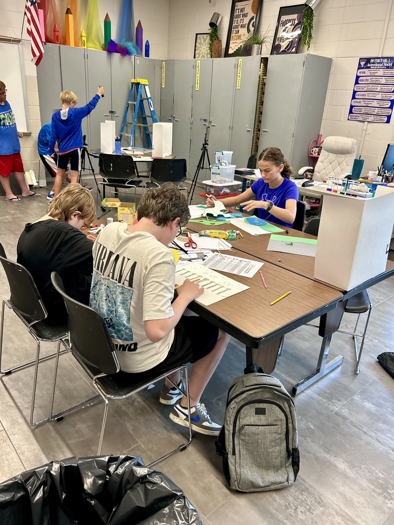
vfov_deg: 67.3
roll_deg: -4.0
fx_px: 395
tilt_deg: -22.0
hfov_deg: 53.1
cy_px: 262
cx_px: 197
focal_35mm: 26
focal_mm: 5.7
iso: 125
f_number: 1.5
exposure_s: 1/120
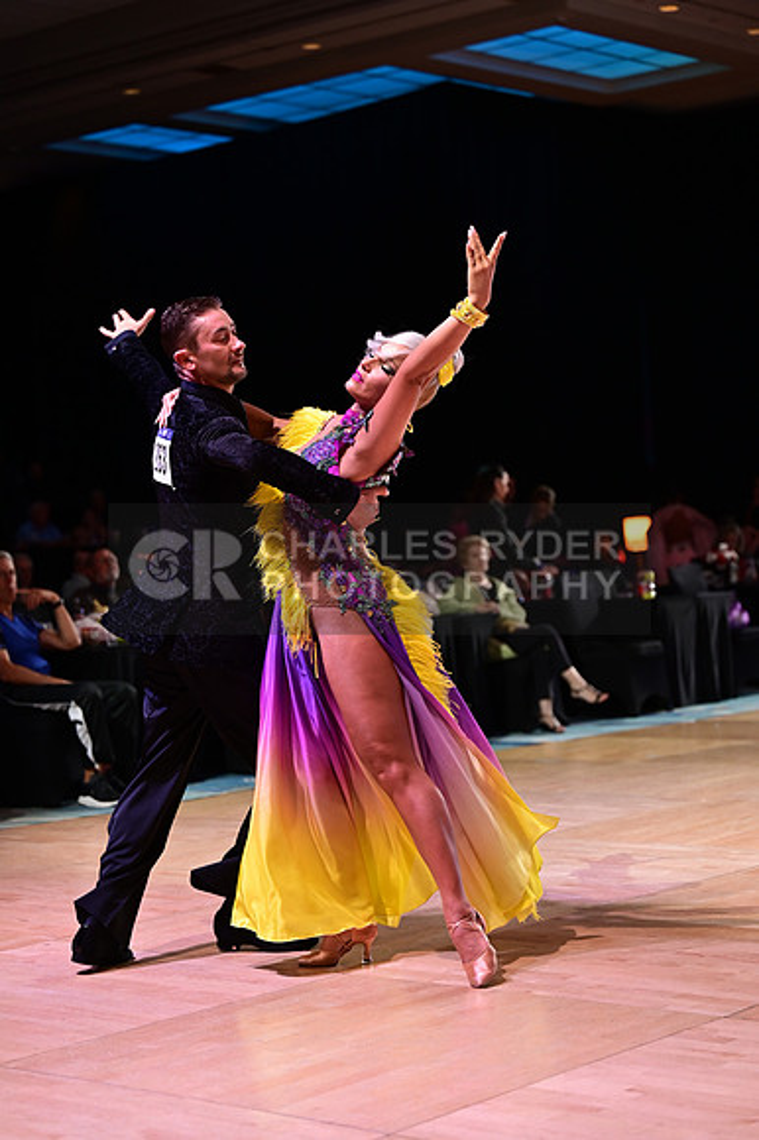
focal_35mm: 70
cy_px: 570
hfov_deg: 19.4
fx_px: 2216
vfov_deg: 28.9
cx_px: 380
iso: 1600
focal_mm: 70
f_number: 2.8
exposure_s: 1/500
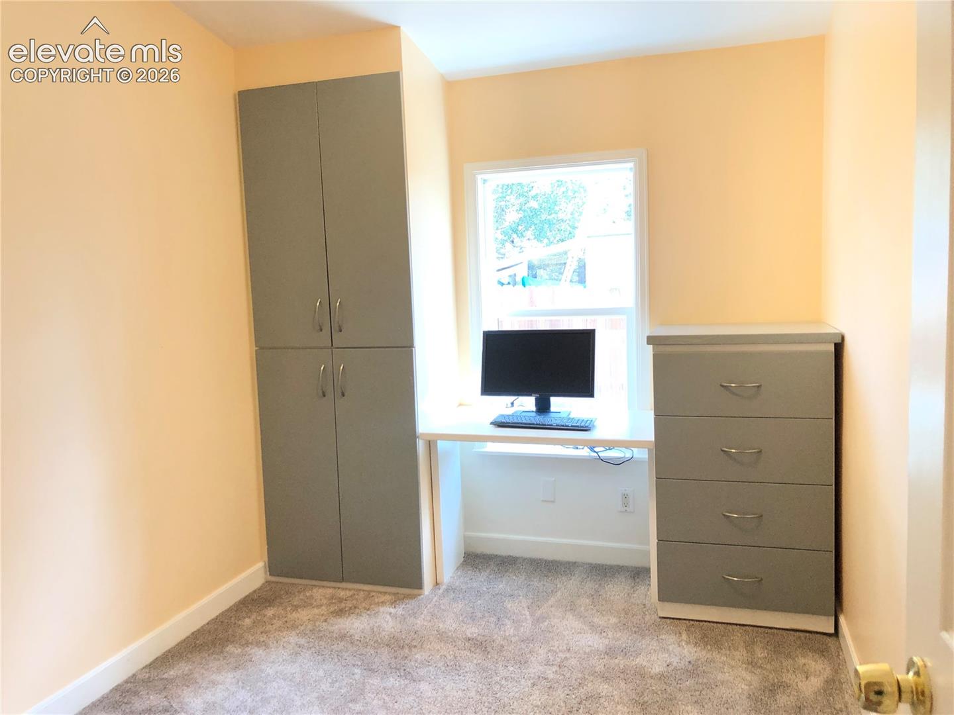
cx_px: 477
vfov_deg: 49.7
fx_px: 772
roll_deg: +2.9
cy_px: 358
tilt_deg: -7.5
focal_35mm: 28
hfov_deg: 63.4
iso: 25
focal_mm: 3.99
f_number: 1.8
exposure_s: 1/40
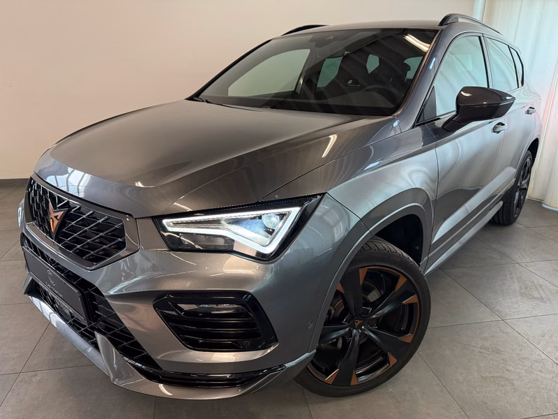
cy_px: 210
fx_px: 387
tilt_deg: -18.9
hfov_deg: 71.6
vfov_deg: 56.8
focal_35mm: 24
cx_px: 279
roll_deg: -0.8
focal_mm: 6.76
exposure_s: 1/222
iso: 400
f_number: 1.78
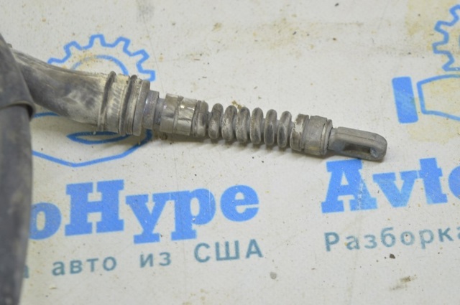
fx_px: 1053
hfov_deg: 24.6
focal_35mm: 82
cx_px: 230
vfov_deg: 16.5
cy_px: 152
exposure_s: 1/20
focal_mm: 55
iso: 400
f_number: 5.6
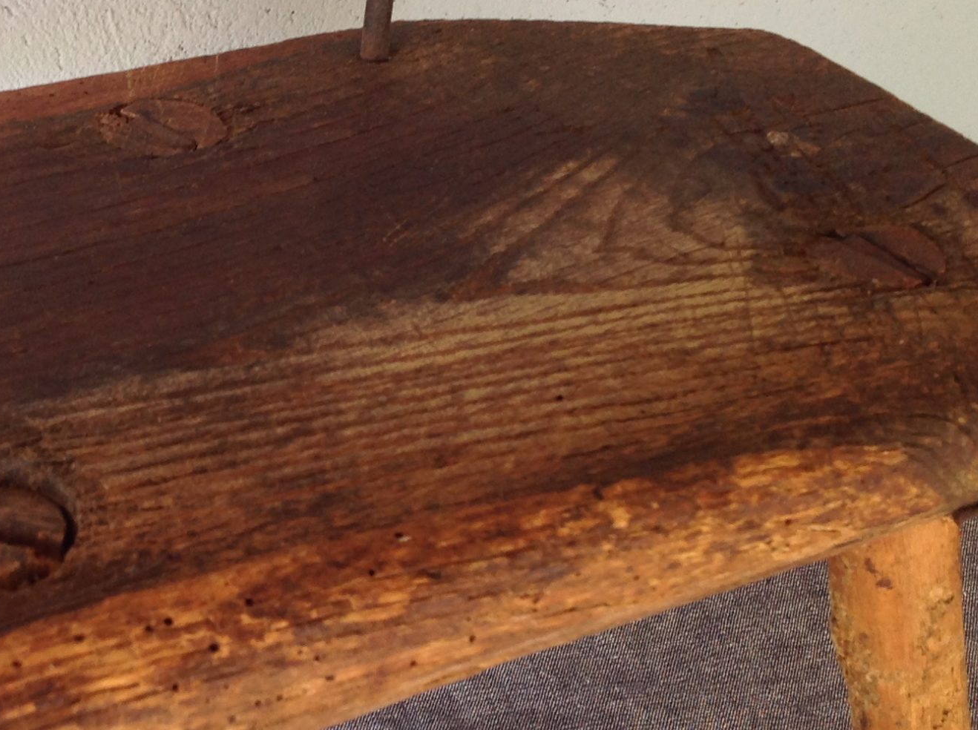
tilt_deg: -39.7
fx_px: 1918
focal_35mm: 68
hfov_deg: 28.2
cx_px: 255
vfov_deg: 21.6
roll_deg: -5.4
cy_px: 347
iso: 50
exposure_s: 1/24
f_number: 2.4
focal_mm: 4.28
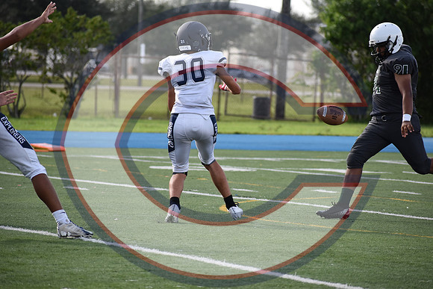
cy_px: 144
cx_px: 216
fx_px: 3609
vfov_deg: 4.6
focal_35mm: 300
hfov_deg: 6.9
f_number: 5.3
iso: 400
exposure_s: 1/1000
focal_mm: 200
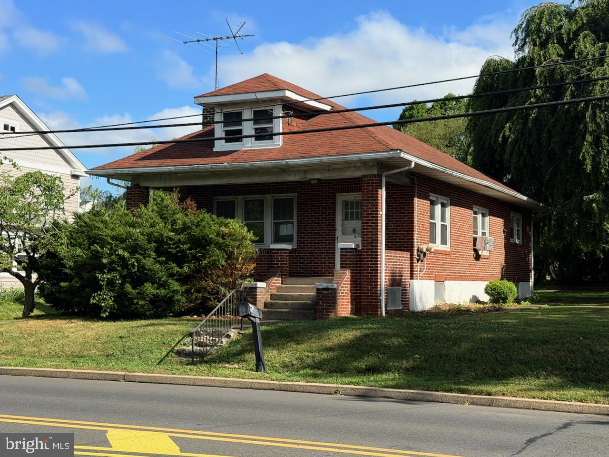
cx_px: 304
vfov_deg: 30.3
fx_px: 844
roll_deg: +1.2
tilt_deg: +2.3
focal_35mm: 48
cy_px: 228
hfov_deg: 39.7
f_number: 1.78
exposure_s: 1/3226
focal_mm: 6.76
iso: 64
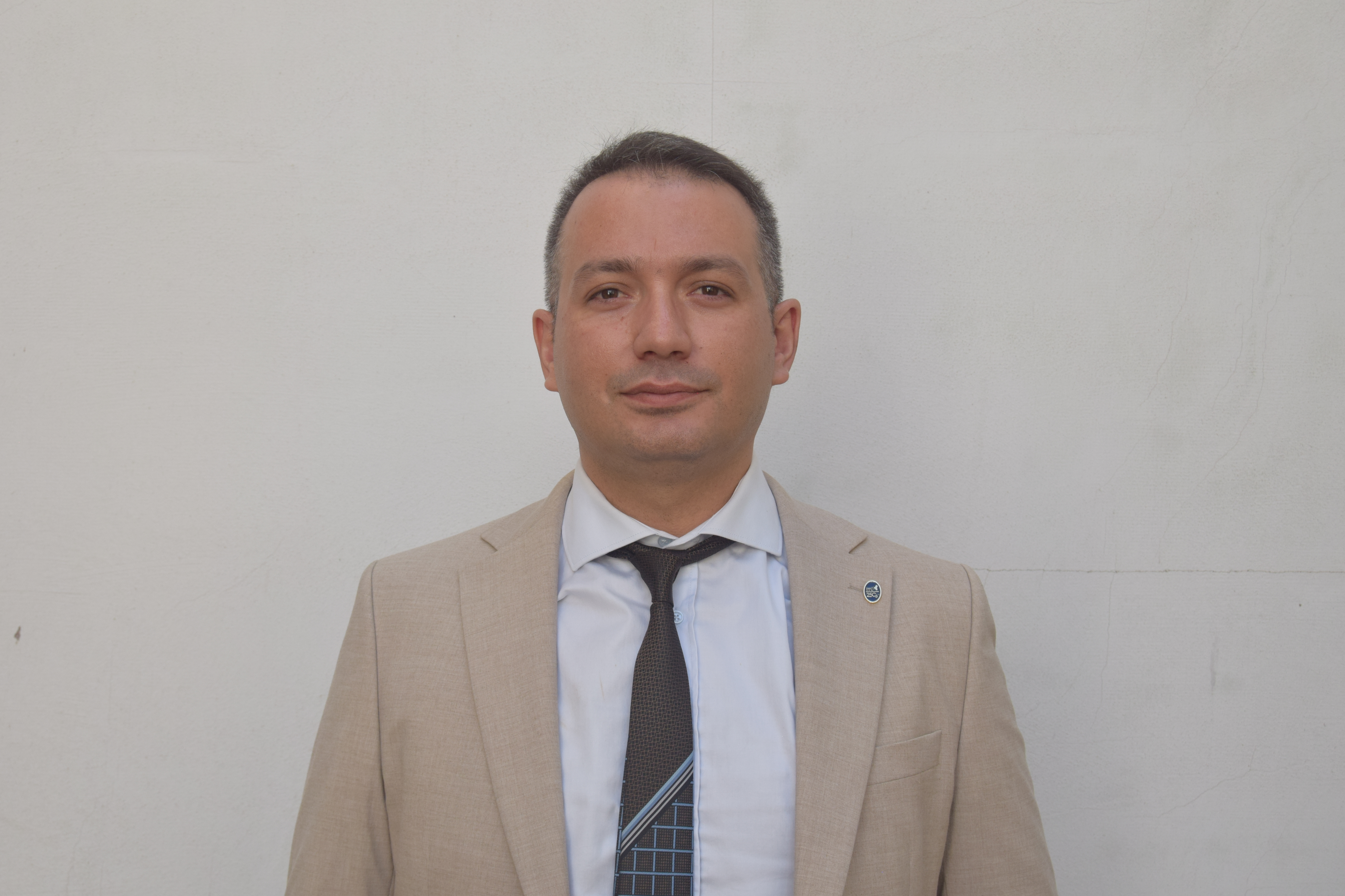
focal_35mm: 42
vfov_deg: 31.9
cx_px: 672
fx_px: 1569
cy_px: 448
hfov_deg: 46.4
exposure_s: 1/250
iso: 400
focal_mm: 28
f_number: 8
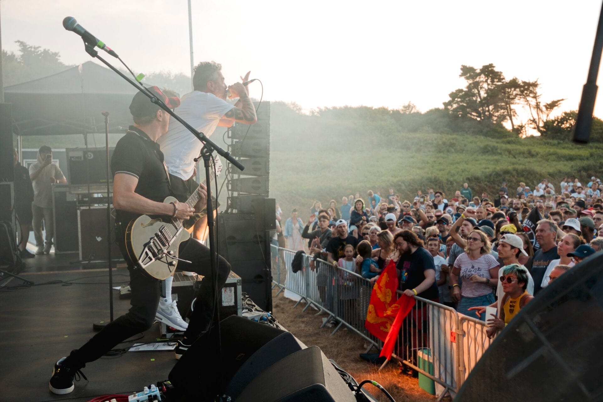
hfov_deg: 49.1
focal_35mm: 39
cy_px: 201
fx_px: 660
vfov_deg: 33.9
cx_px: 302
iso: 500
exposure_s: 1/250
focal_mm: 39.4
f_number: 6.3
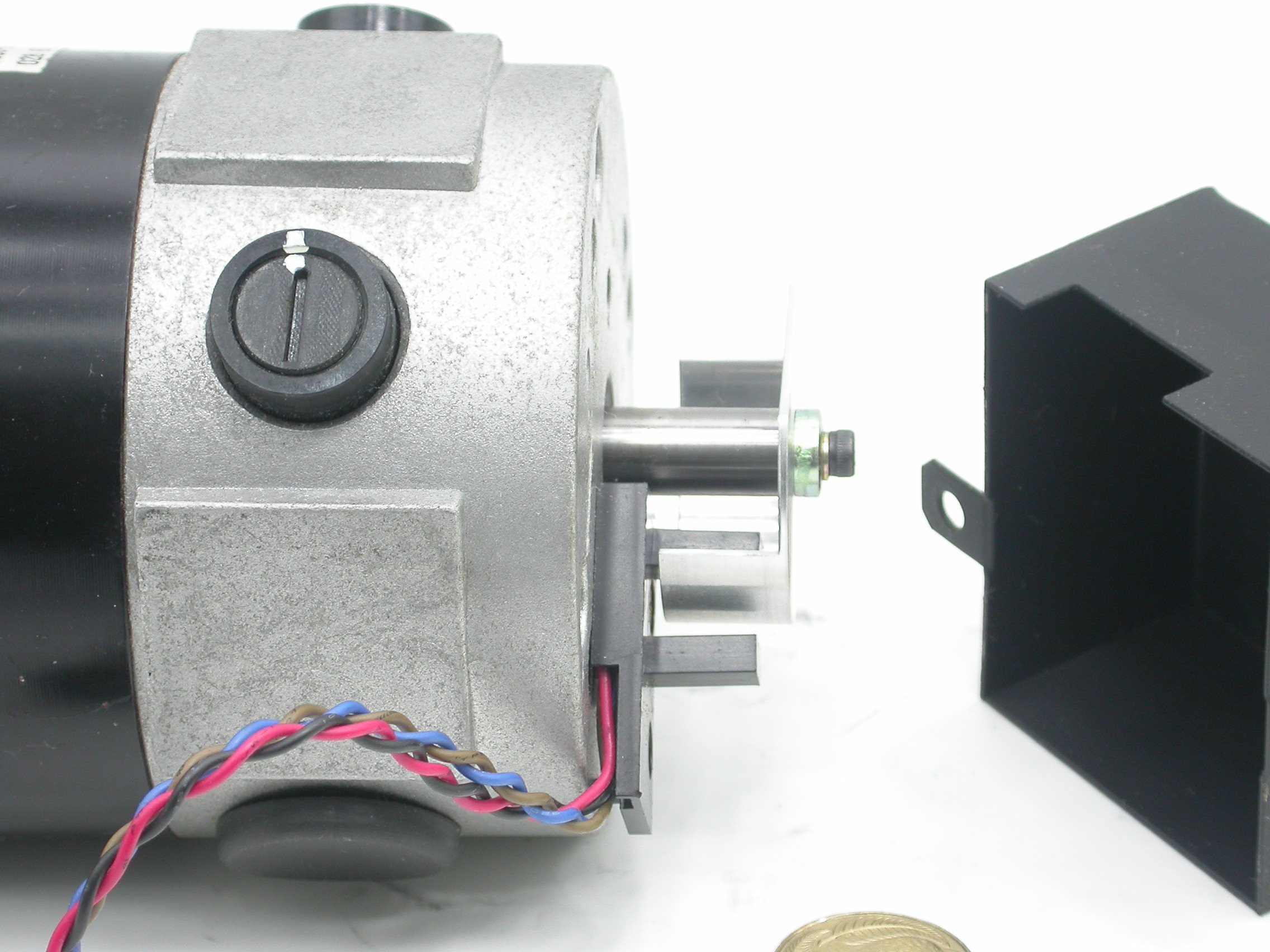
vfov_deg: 10.7
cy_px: 476
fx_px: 5100
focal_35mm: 139
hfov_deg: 14.2
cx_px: 635
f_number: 4.8
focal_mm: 28.9
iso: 100
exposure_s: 1/31.9
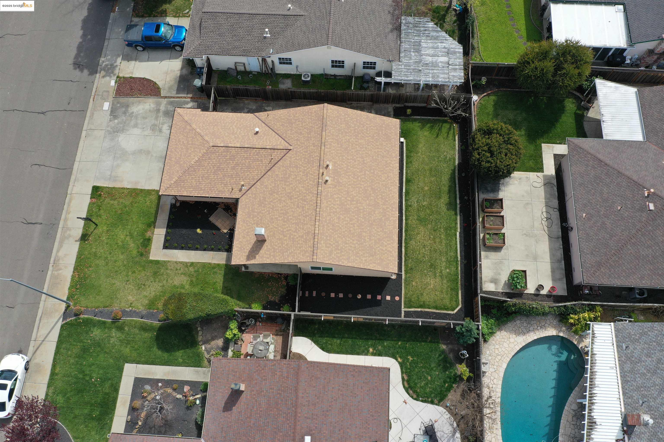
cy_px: 221
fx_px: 516
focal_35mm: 28
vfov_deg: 46.4
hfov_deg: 65.5
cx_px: 332
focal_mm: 10.26
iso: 100
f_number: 5.6
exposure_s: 1/400
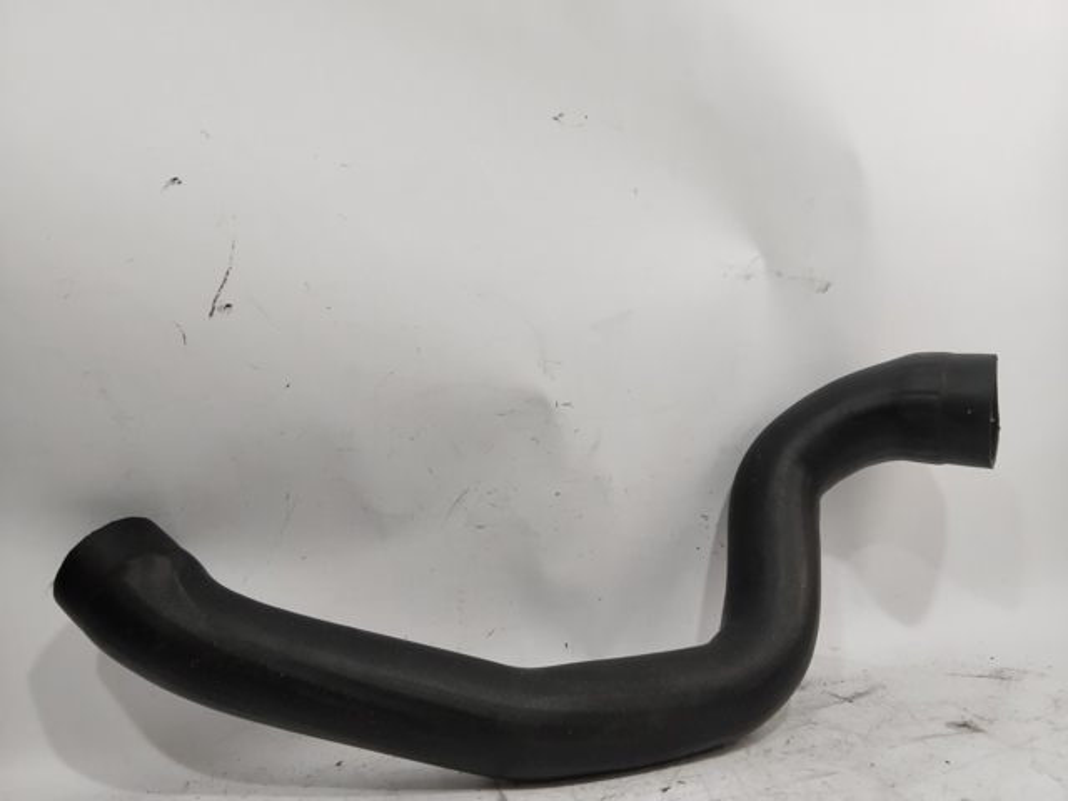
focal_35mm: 26
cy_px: 400
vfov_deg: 53.1
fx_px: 802
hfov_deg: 67.3
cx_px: 534
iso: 50
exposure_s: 1/180
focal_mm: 2.78
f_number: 2
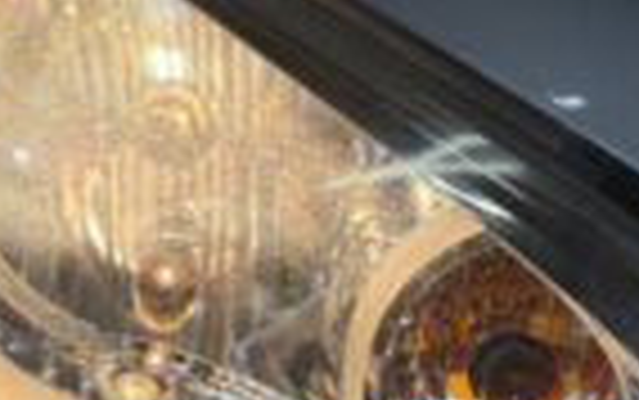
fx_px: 1185
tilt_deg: -14.9
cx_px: 333
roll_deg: +0.2
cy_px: 335
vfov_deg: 18.9
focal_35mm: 68
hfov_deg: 30.2
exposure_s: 1/557
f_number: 1.6
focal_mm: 5.96
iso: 64
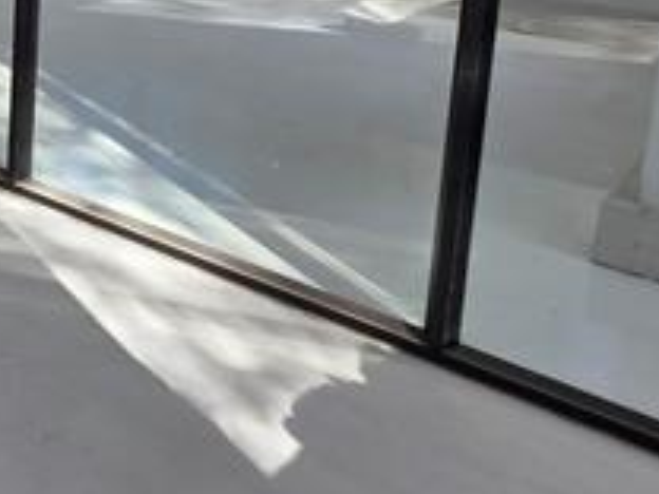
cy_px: -124
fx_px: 952
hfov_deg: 27.6
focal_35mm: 50
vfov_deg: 25.6
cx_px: -304
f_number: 1.9
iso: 40
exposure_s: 1/272
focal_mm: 2.2
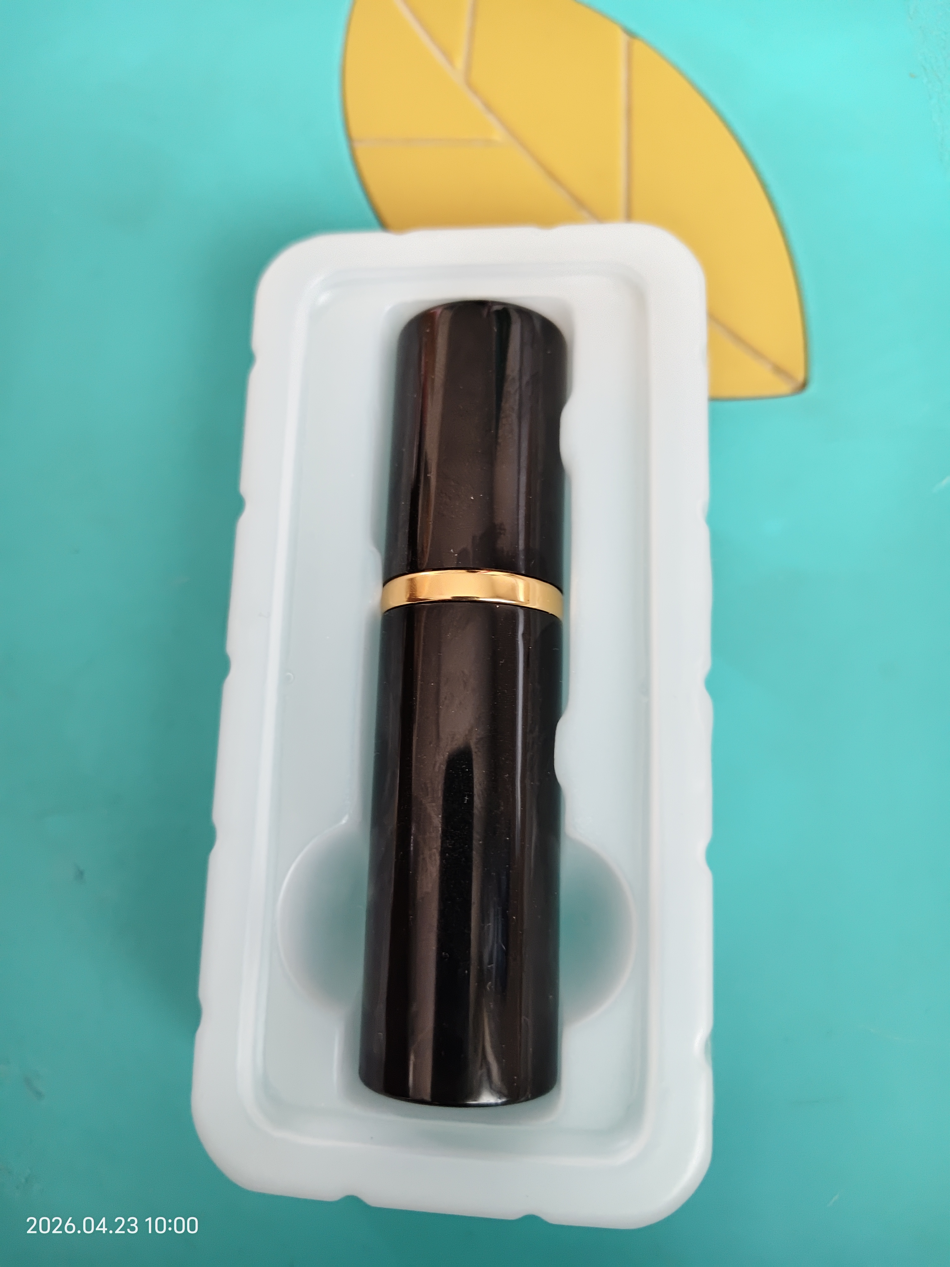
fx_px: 842
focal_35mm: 23
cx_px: 475
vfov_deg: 73.9
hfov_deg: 58.9
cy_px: 634
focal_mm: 5.56
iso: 1286
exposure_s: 1/33.3
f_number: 1.88
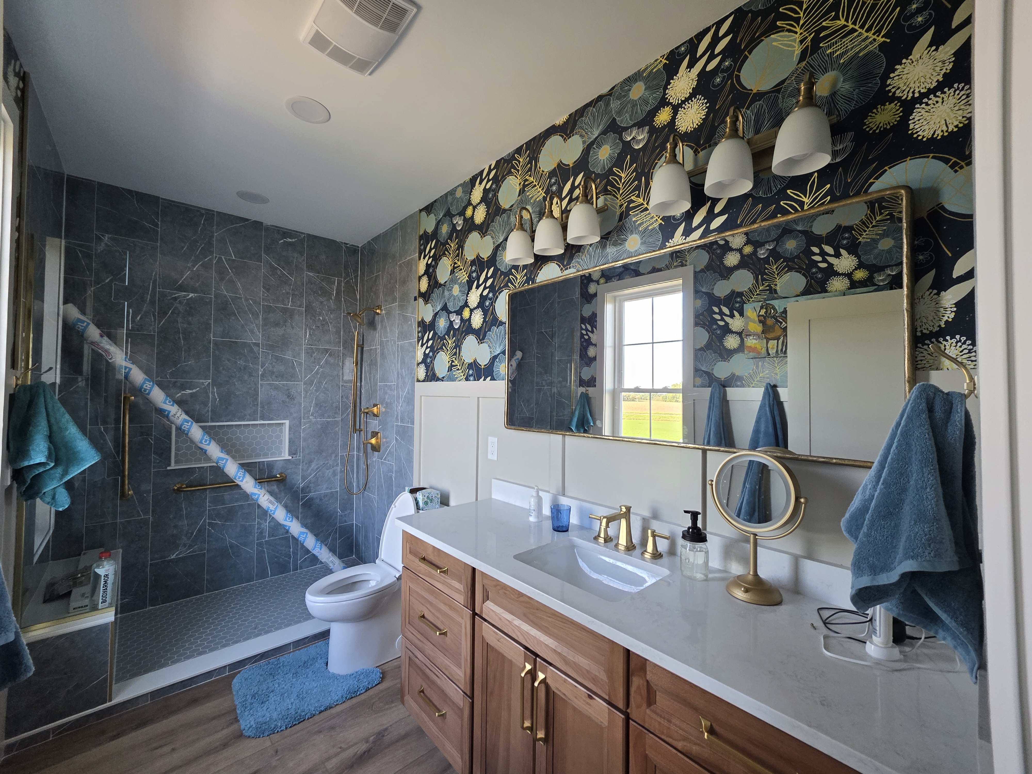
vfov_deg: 89.9
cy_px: 387
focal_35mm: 13
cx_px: 516
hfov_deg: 106.2
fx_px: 388
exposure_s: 1/120
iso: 250
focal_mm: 2.2
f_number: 1.9
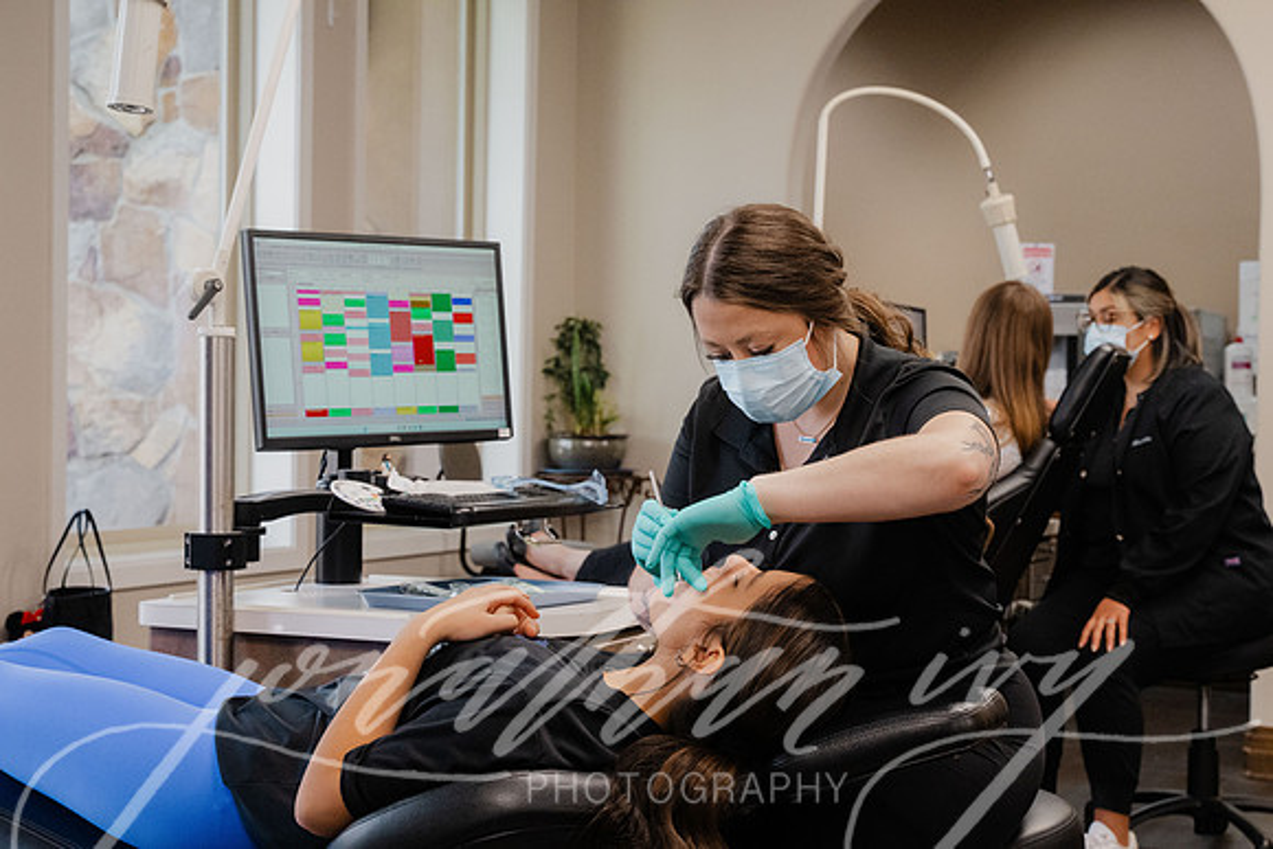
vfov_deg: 21.9
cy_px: 424
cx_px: 636
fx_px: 2193
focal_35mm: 62
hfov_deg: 32.4
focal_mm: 62
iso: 6400
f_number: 8
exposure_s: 1/160
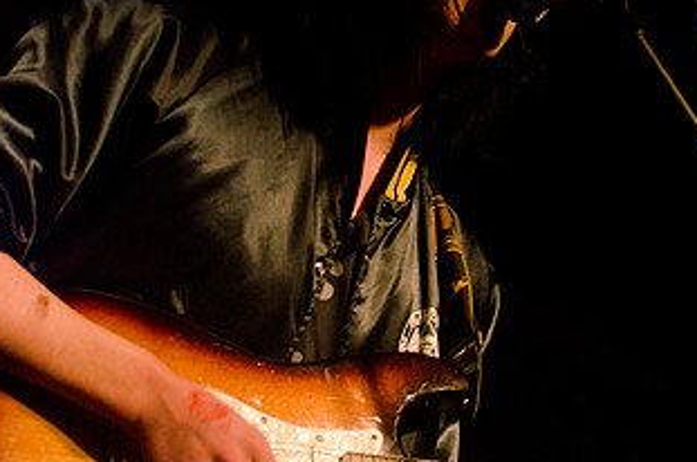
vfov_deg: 13.9
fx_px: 1892
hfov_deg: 20.7
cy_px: 175
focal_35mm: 98
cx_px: 518
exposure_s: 1/200
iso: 2000
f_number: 3.8
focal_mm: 35
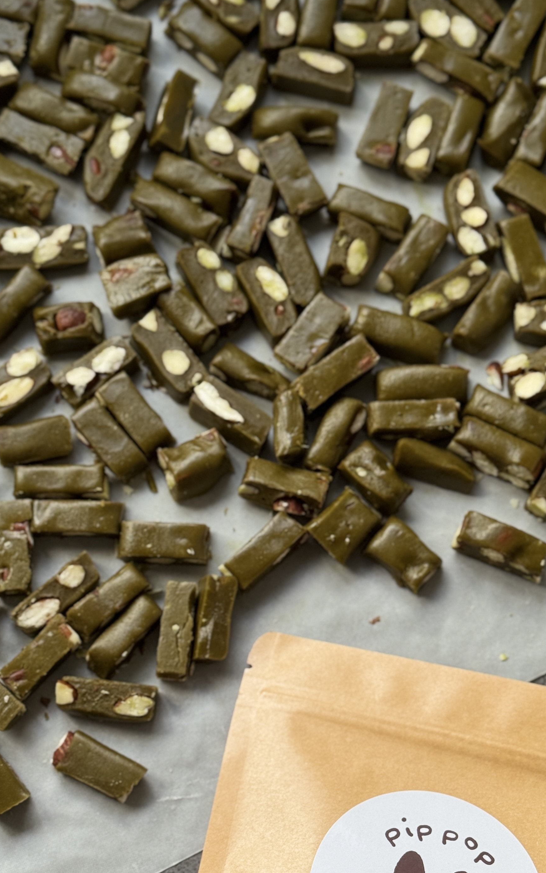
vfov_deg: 27.7
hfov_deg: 17.6
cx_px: 287
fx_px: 1761
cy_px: 565
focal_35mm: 74
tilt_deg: -75.1
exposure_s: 1/364
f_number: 1.78
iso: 64
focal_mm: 6.76
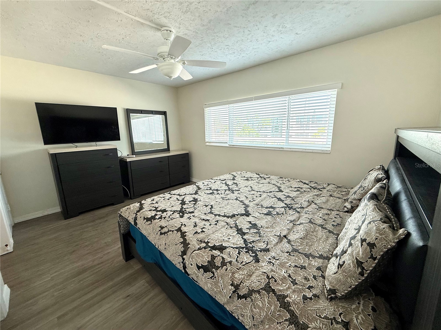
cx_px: 220
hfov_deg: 102.1
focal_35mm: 14
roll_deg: +0.7
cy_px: 165
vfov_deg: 85.7
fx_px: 178
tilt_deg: -9.8
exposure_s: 1/120
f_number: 2.2
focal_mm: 2.22
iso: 80
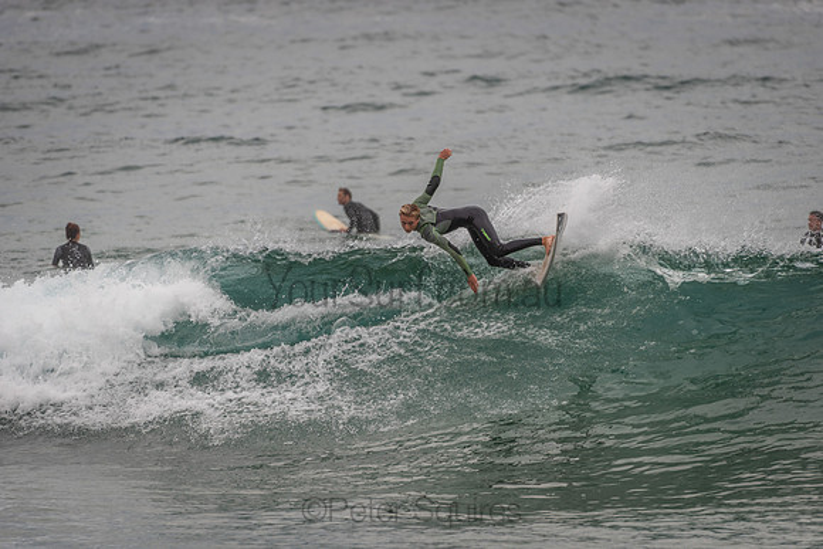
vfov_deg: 2.8
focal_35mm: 500
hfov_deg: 4.1
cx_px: 412
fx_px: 11433
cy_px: 274
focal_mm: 500
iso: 180
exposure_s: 1/320
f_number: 5.6
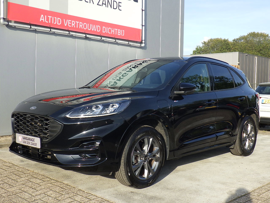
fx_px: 328
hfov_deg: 44.8
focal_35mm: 42
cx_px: 135
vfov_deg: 34.3
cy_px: 102
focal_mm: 7.5
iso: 125
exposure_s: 1/320
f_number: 5
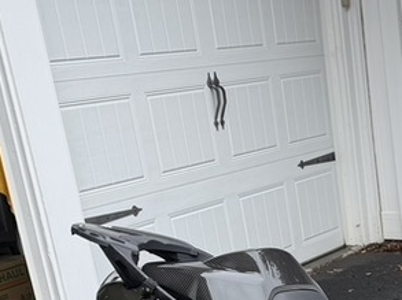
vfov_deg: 15.8
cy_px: 477
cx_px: 530
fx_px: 974
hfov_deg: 21.1
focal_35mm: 84
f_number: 1.78
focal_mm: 6.76
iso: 80
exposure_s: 1/1361
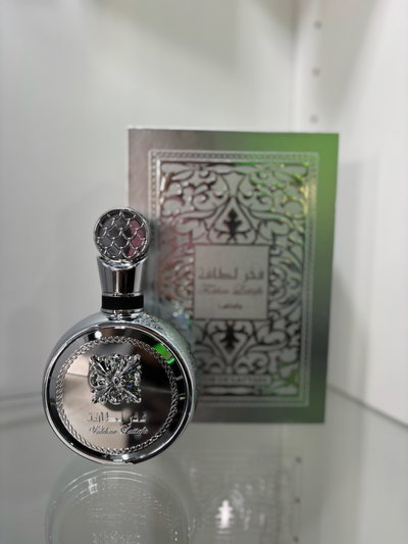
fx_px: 408
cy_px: 272
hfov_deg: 53.1
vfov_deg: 67.3
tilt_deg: -5.0
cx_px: 204
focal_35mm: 26
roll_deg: -1.8
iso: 80
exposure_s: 1/50
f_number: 1.6
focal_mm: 5.96
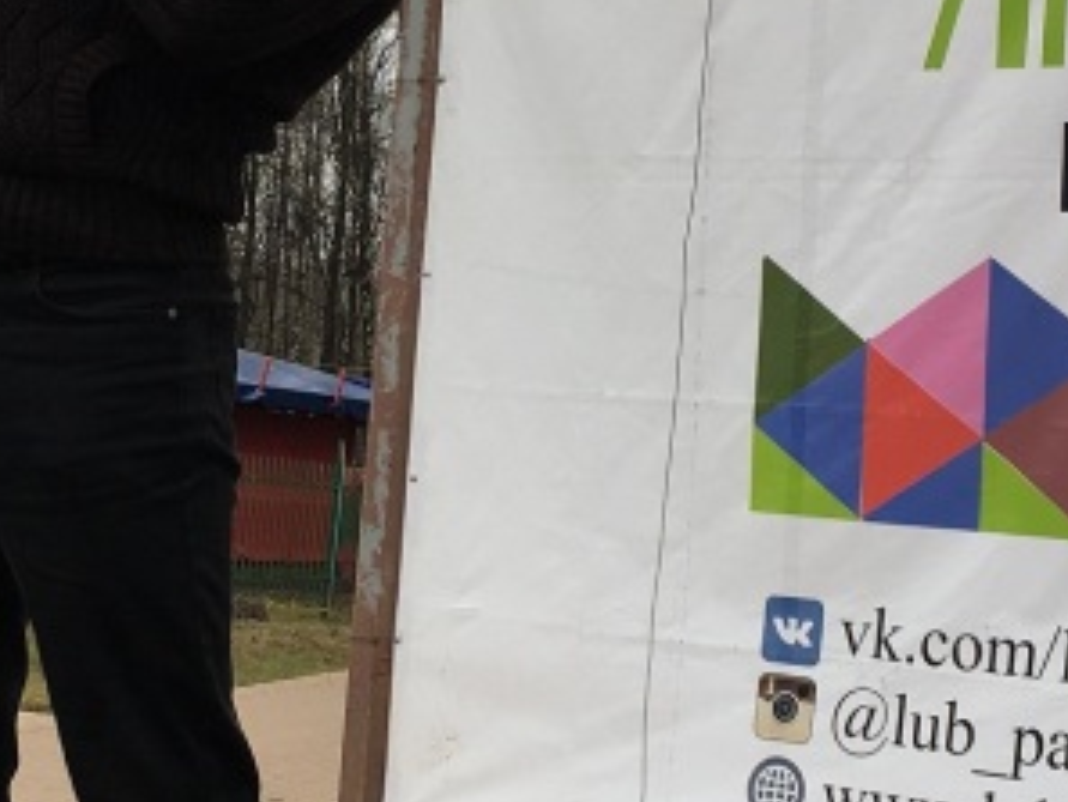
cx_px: 345
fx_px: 3087
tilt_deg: +2.7
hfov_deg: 19.6
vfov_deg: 14.8
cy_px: 356
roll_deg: -6.0
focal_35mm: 100
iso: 25
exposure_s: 1/195
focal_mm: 4.15
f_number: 2.2
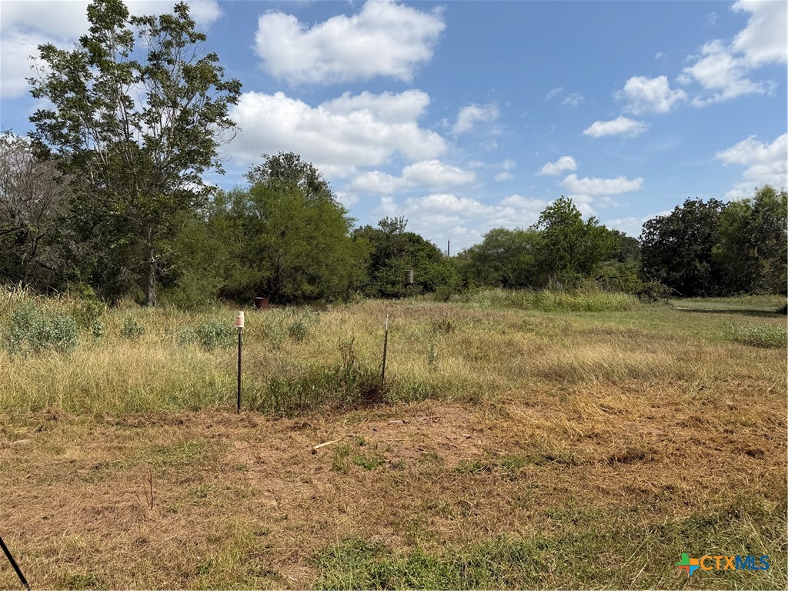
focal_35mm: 24
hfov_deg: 71.6
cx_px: 394
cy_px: 296
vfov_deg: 56.8
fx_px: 546
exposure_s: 1/6711
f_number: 1.78
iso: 80
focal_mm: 6.76
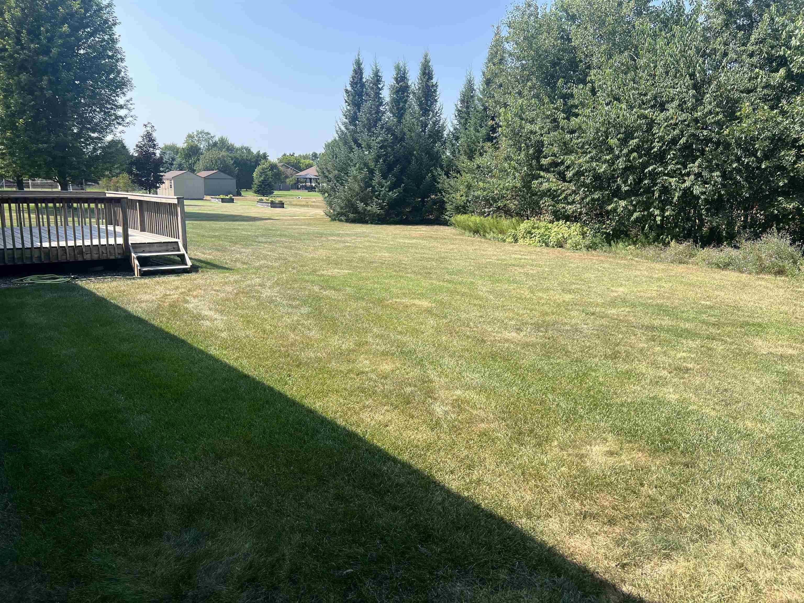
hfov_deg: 67.3
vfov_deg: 53.1
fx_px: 604
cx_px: 402
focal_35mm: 26
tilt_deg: -9.8
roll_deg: -0.2
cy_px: 302
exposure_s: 1/1869
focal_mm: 5.7
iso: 50
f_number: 1.5
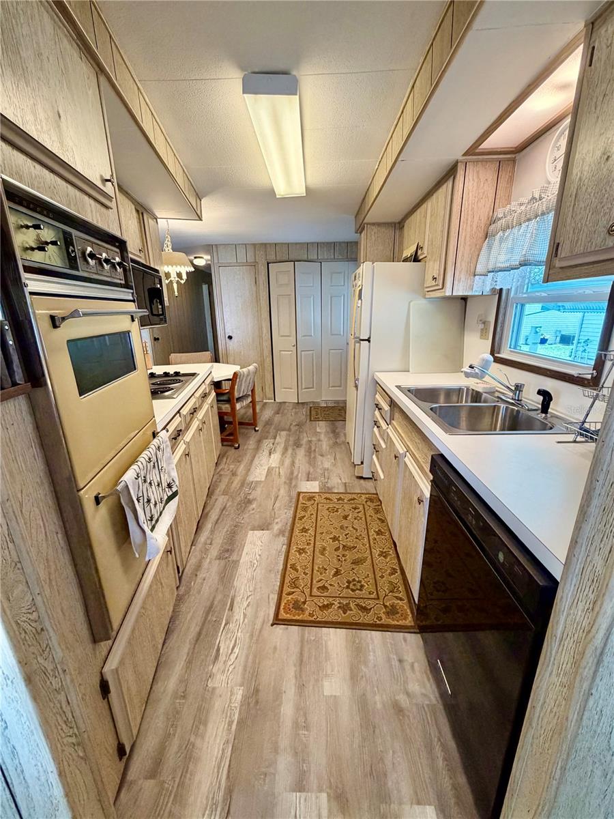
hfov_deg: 85.7
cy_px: 410
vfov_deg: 102.1
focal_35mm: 14
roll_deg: +2.3
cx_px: 307
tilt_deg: -16.6
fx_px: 331
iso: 320
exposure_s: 1/120
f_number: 2.2
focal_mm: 2.22
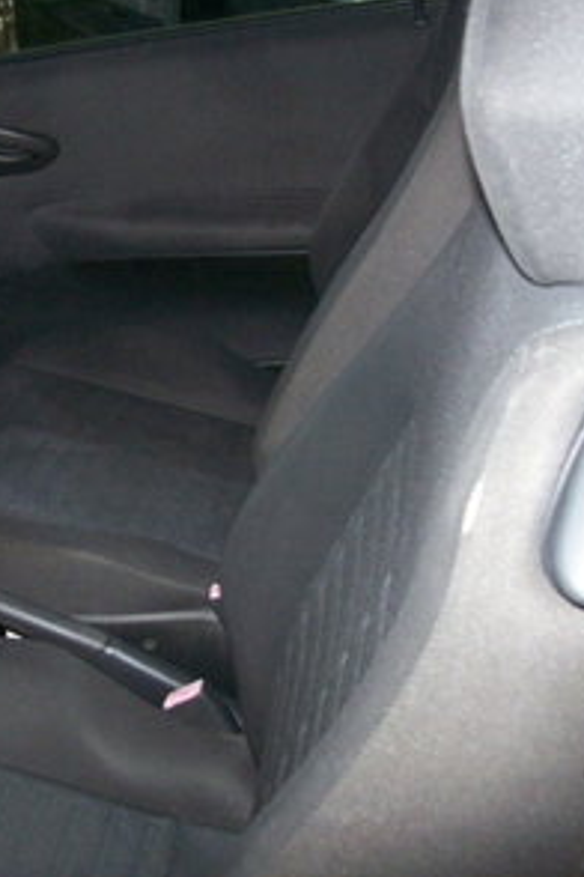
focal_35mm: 51
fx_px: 1241
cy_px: 438
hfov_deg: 25.9
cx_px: 104
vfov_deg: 38.9
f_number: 2.7
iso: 200
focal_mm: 6
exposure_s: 1/64
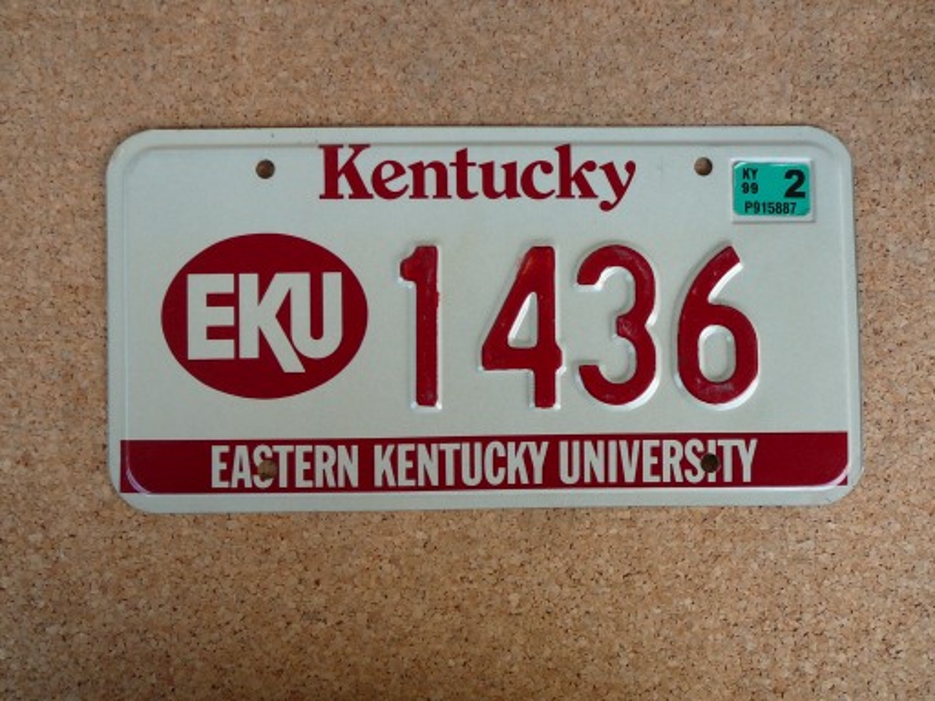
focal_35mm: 39
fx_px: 1053
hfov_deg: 47.9
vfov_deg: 36.8
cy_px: 350
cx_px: 468
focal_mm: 5.8
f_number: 3
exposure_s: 1/60
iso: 100
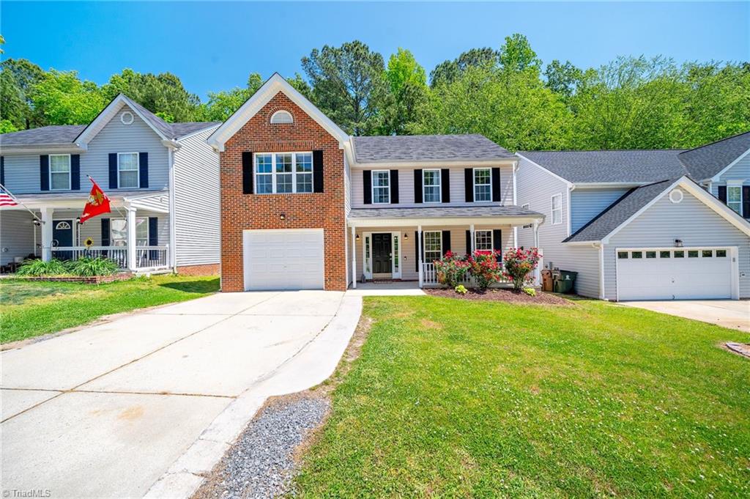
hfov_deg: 108.4
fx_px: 271
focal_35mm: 13
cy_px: 250
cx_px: 375
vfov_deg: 85.3
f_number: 7.1
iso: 640
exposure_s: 1/1250
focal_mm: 13
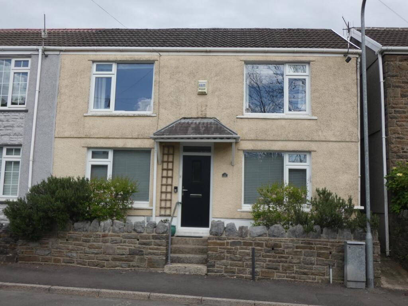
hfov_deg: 55.4
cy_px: 153
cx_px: 204
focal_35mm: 33
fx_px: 389
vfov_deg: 42.9
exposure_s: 1/800
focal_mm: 6
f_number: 3.4
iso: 80
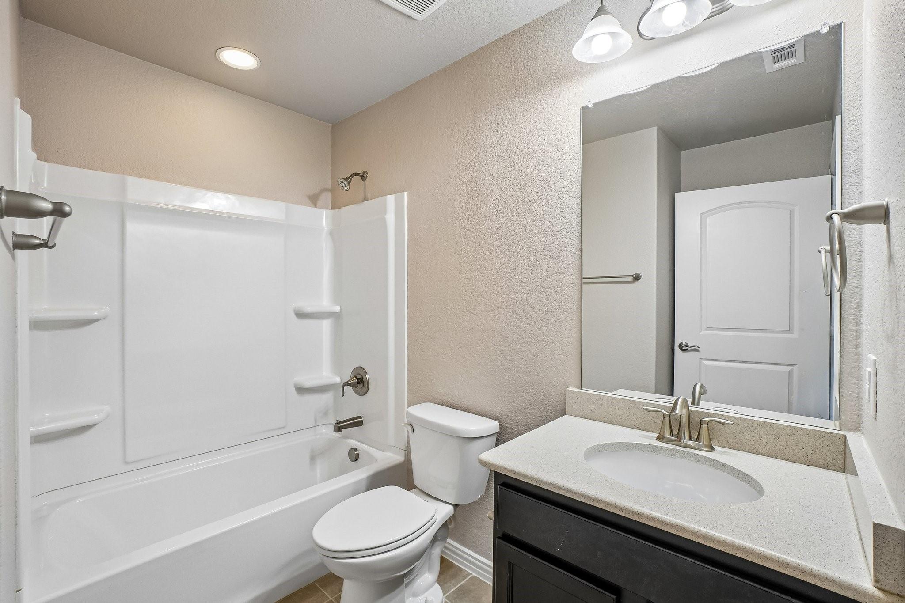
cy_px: 302
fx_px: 377
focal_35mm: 15
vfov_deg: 77.3
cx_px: 452
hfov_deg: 100.4
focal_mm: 10
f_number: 8
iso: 400
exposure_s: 1/25
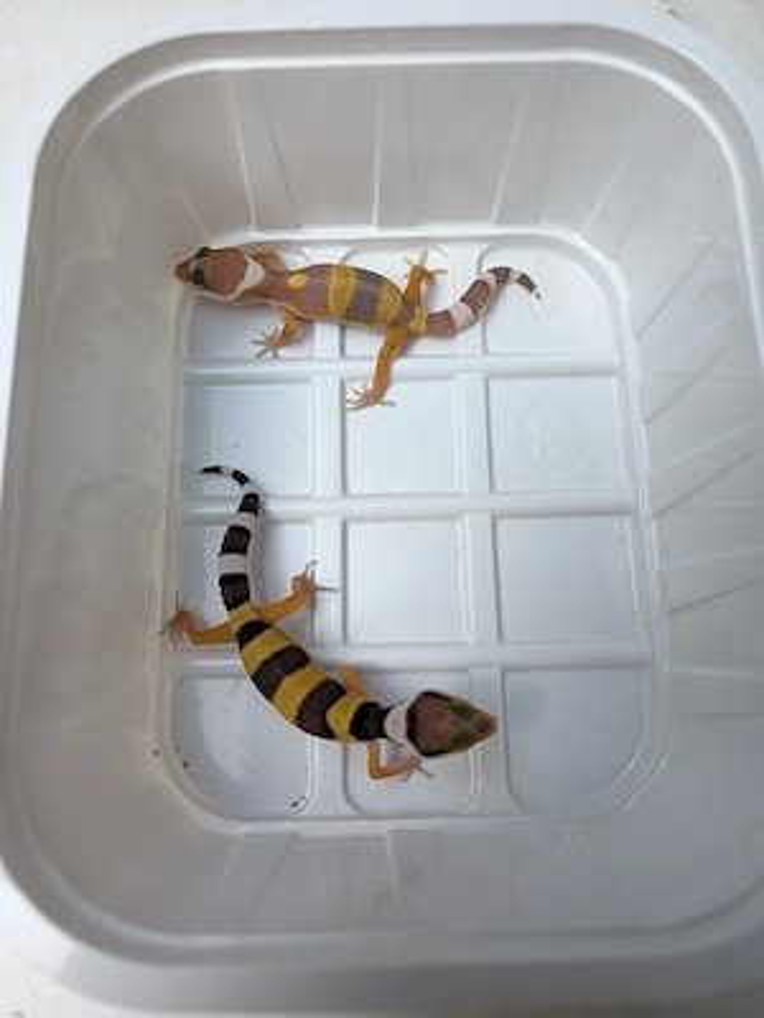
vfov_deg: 73.9
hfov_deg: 58.9
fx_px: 677
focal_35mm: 23
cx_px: 382
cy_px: 509
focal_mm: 5.28
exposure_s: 1/204
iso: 30
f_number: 1.7
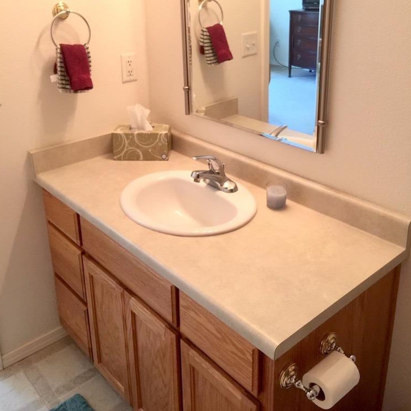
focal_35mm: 35
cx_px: 204
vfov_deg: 46.4
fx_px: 470
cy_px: 132
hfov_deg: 47.2
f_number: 2.2
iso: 100
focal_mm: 4.15
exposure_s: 1/10
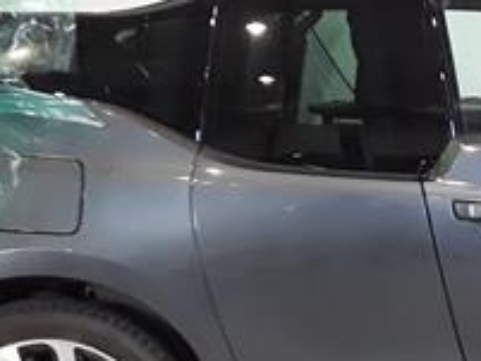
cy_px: 296
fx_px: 1237
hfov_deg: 21.0
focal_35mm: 89
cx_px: 512
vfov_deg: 16.5
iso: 160
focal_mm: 2.91
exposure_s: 1/33
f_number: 1.9
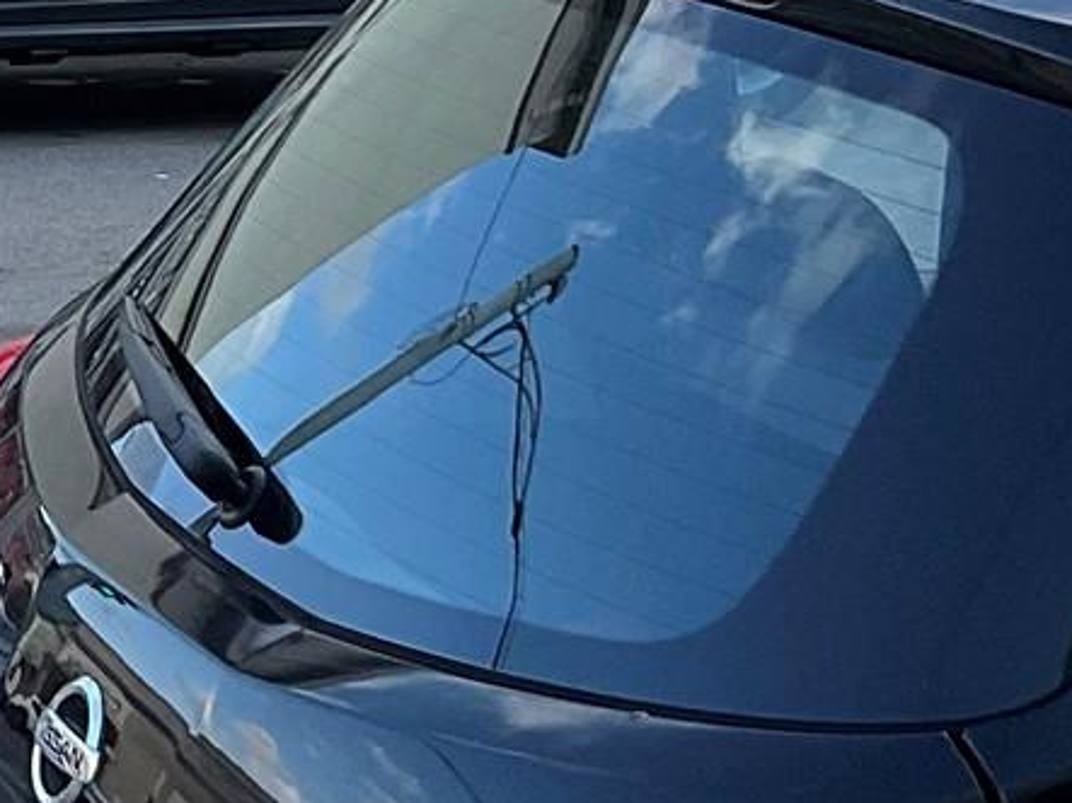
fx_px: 4149
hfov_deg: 14.1
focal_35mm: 134
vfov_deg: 10.5
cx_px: -339
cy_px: -530
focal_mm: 3
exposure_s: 1/534
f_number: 1.8
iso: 16
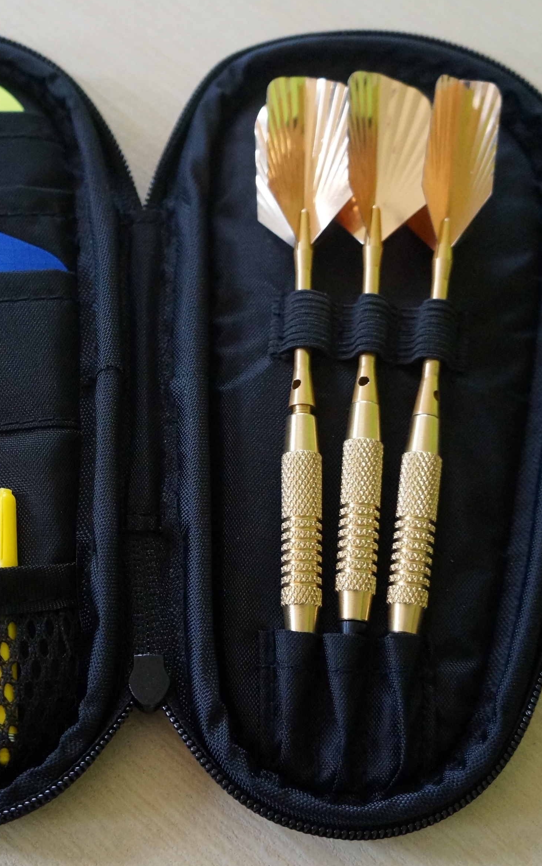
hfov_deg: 25.1
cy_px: 431
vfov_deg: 39.6
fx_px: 1205
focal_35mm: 51
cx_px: 140
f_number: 4
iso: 3200
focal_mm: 22
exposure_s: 1/125
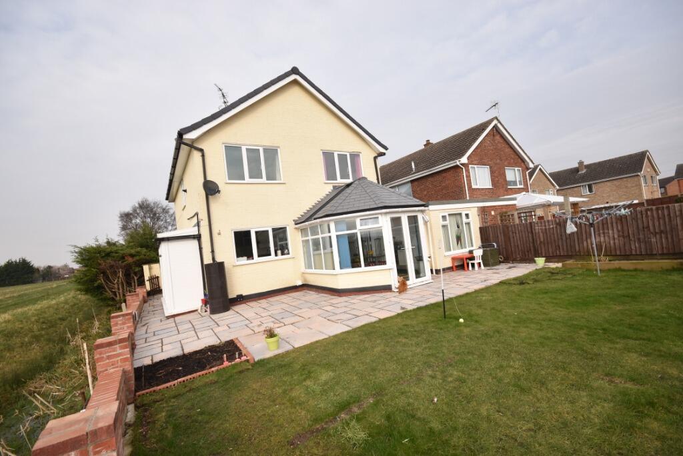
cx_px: 342
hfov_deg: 100.4
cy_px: 228
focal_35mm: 15
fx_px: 285
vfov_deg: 77.4
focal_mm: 10
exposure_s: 1/200
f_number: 9
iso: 160
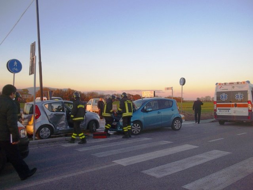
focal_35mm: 29
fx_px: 212
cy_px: 95
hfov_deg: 61.6
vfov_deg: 48.3
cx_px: 126
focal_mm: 4.1
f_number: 3.3
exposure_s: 1/125
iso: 80
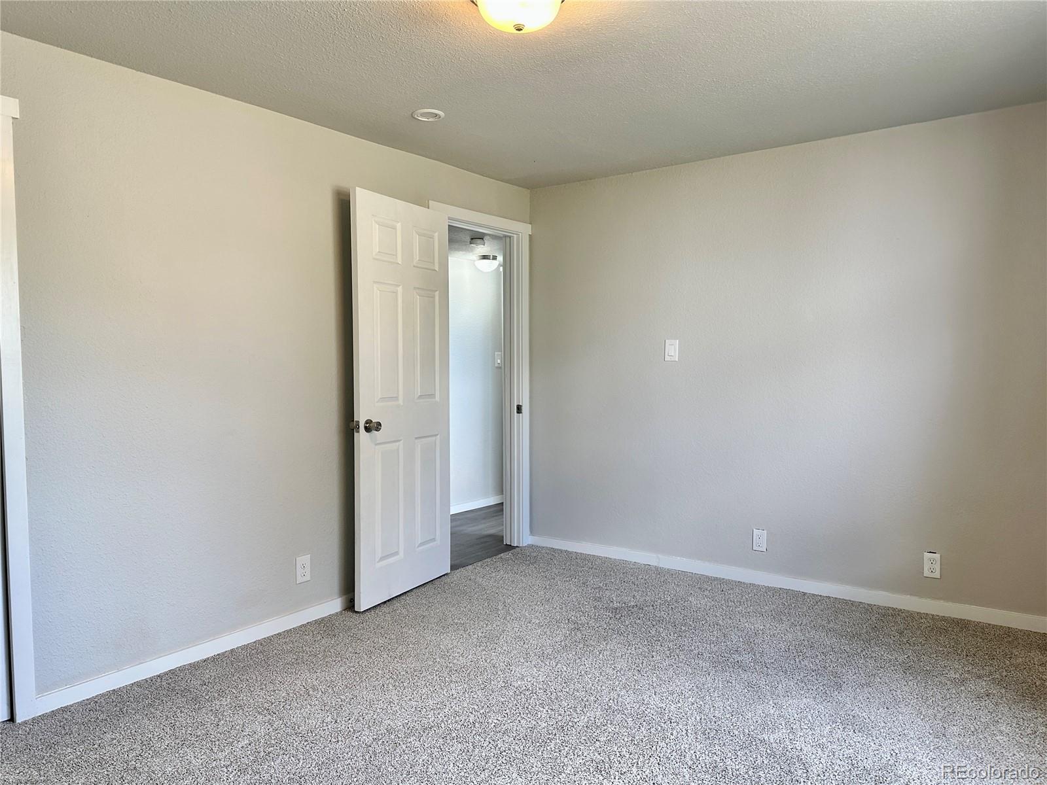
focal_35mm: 24
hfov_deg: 71.6
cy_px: 392
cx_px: 524
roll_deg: -1.8
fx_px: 726
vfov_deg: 56.8
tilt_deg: -3.0
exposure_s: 1/120
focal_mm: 6.86
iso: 125
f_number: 1.78
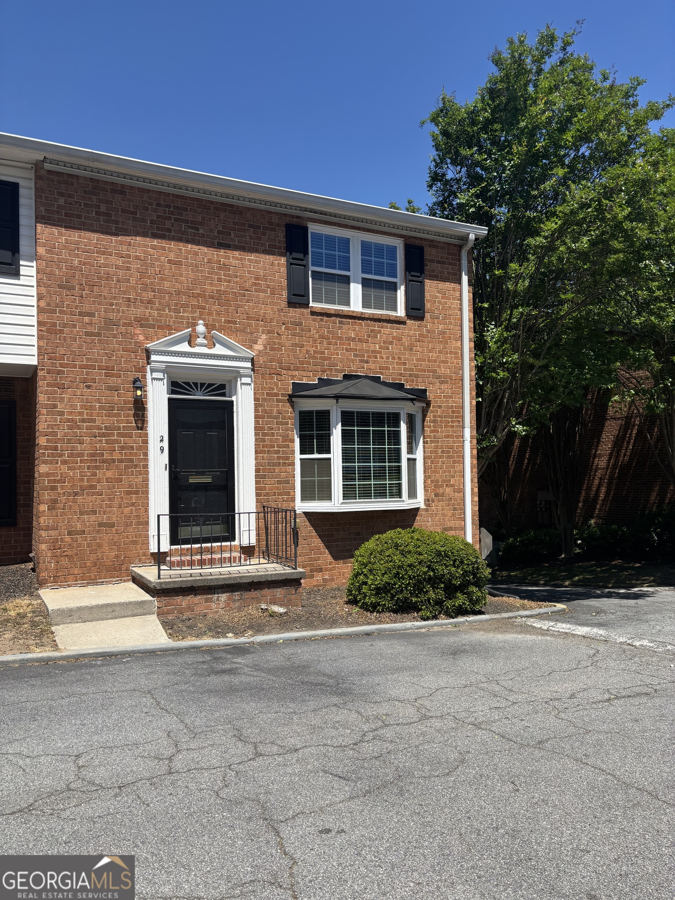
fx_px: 676
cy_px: 450
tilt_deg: +0.6
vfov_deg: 67.3
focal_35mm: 26
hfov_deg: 53.1
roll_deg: +0.0
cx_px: 338
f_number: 1.6
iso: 50
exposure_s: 1/3205
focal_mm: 5.96
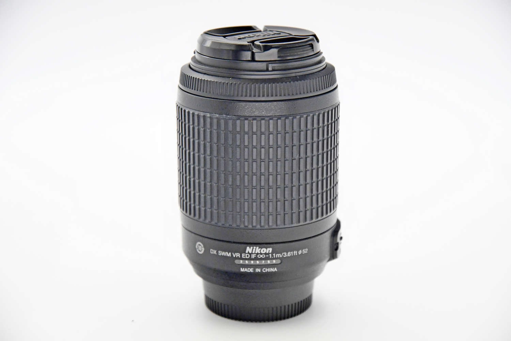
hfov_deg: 22.6
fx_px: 1277
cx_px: 256
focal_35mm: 90
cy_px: 170
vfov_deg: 15.2
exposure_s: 1/1600
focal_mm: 60
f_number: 4
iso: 2000
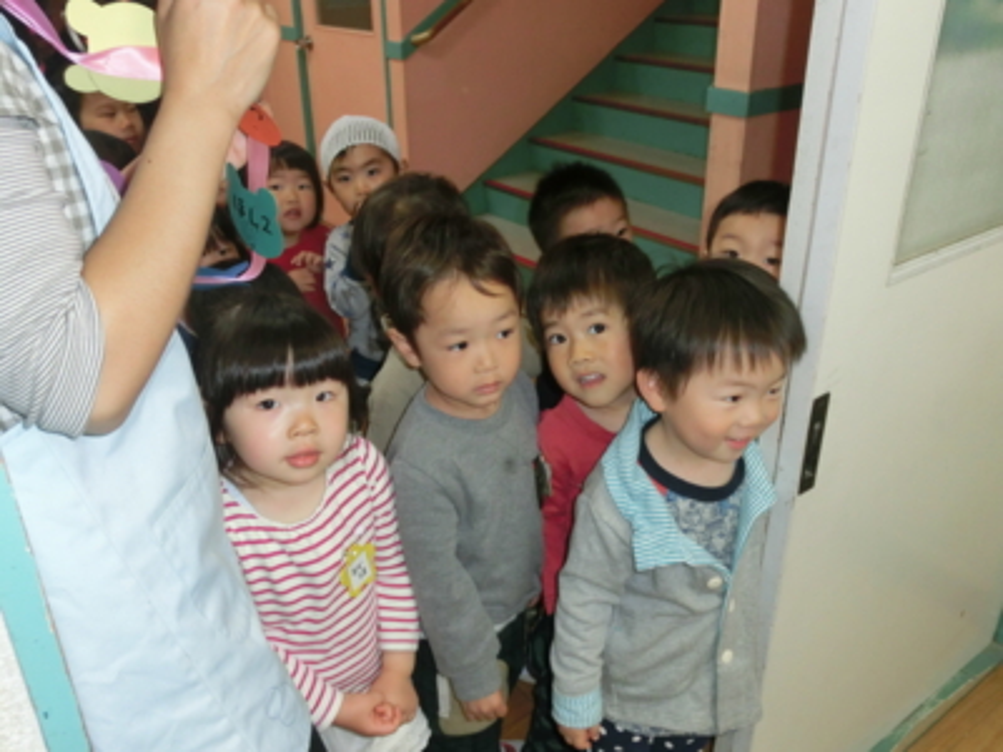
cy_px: 376
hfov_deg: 60.0
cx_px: 502
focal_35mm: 30
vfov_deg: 46.8
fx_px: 869
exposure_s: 1/100
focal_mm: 5.36
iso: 400
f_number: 3.5
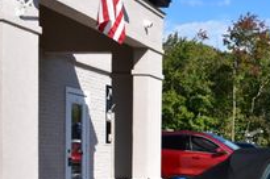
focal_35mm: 103
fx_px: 771
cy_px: 192
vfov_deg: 13.0
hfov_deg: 18.7
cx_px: 329
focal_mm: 22
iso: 280
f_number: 11
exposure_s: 1/500
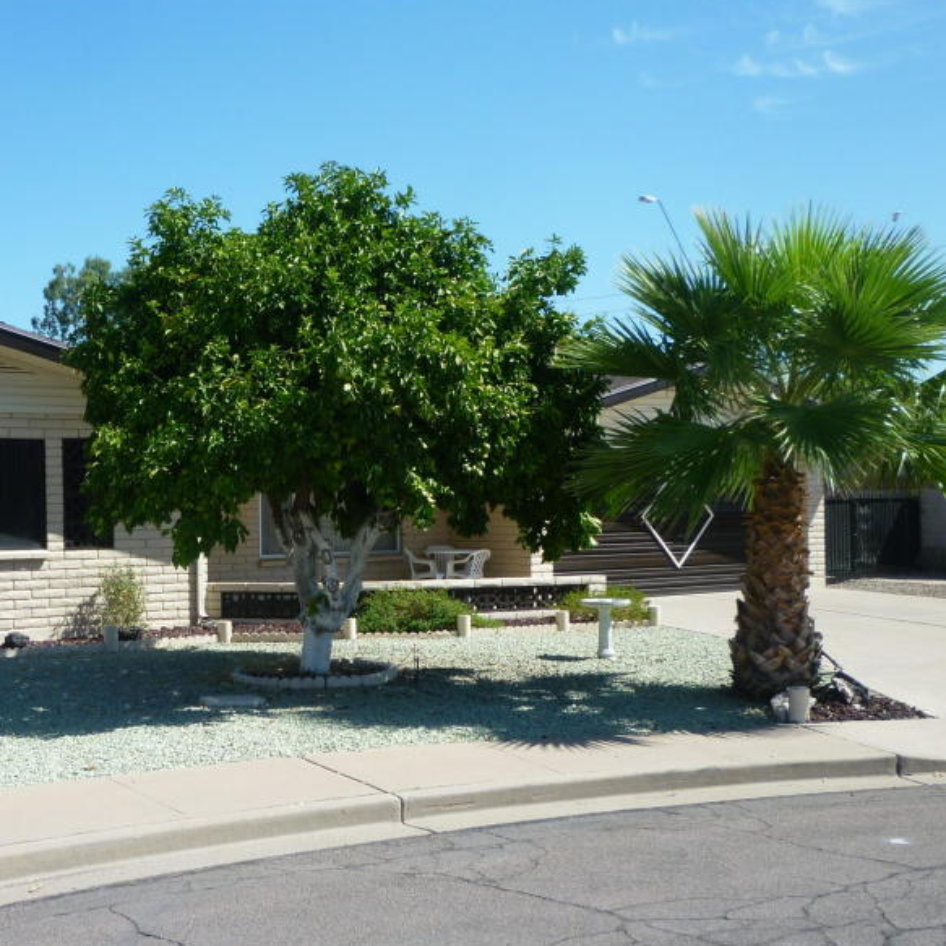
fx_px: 1391
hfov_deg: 37.0
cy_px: 524
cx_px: 286
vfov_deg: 37.5
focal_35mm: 45
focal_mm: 5.2
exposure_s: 1/500
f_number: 4
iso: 80
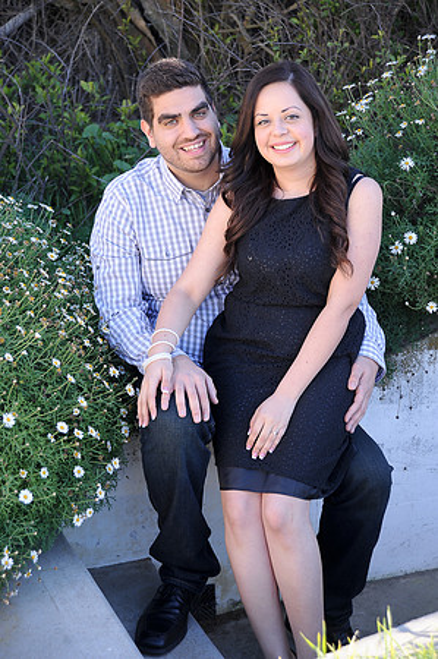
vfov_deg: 28.9
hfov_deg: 19.4
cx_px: 219
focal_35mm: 70
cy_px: 330
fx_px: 1280
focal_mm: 70
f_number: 5.6
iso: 200
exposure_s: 1/160
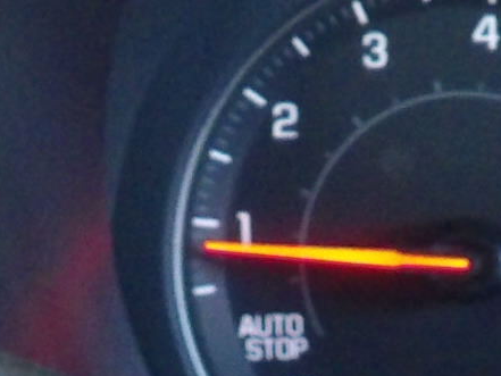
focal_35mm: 194
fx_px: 2809
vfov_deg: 7.2
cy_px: 922
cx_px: 451
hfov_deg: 10.1
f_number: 3.6
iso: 644
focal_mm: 5.9
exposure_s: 1/20
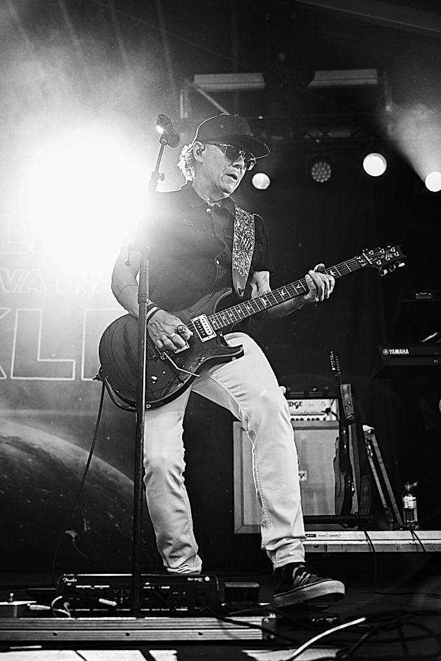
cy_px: 330
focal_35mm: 39
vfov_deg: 49.5
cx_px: 220
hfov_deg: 34.2
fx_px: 716
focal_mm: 39
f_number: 2.8
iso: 1250
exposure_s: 1/640
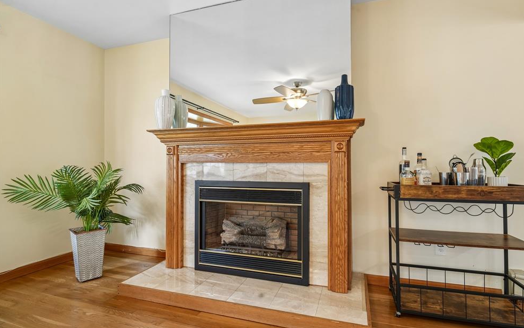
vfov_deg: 68.0
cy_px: 172
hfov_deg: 94.3
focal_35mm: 17
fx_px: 243
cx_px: 271
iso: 400
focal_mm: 16
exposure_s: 1/3.33
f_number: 8
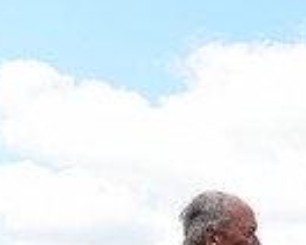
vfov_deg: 11.1
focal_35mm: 132
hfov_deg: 12.4
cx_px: 656
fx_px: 1197
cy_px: 402
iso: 640
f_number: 5.6
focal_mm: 32
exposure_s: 1/1600
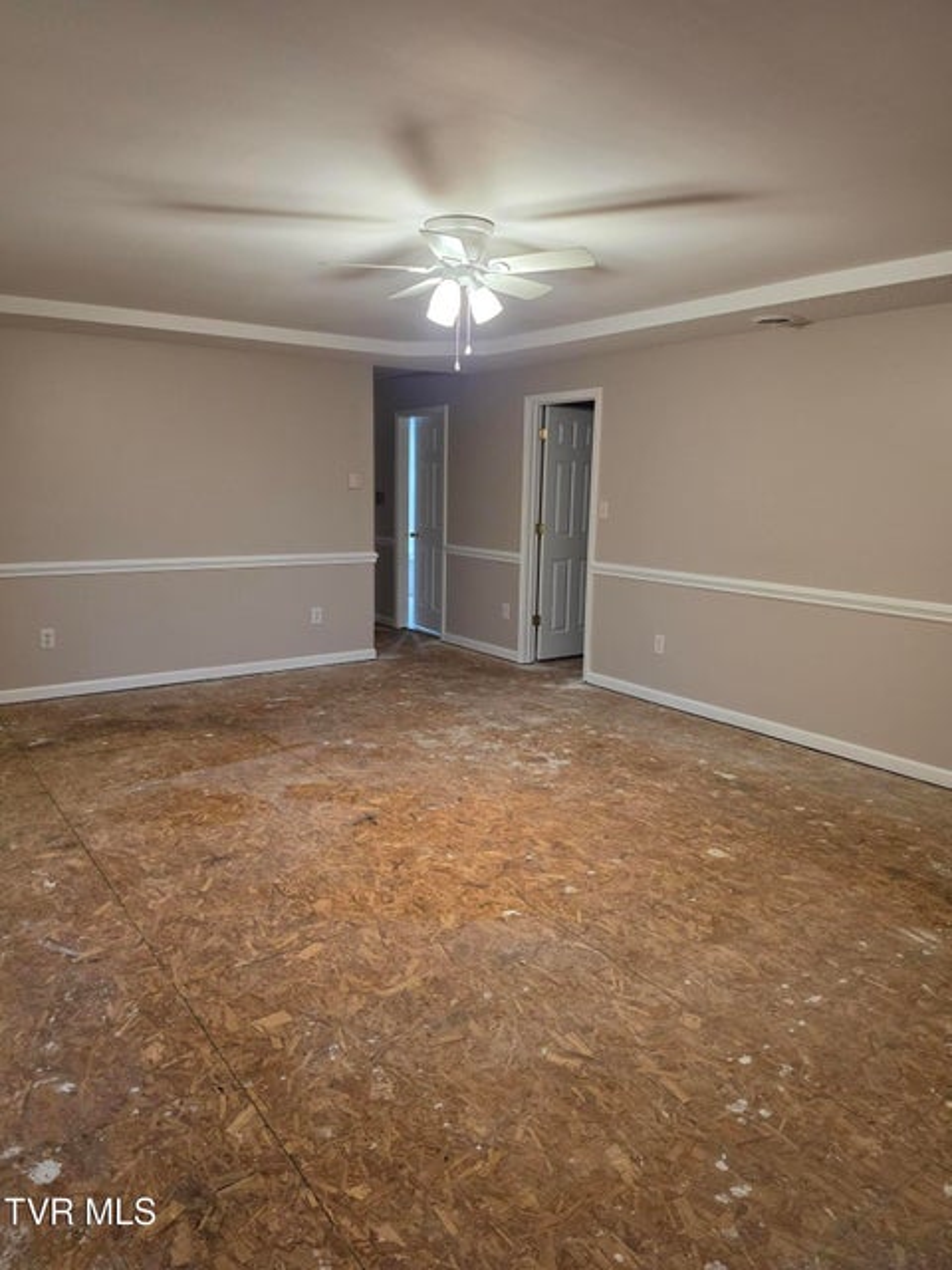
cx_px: 476
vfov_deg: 73.9
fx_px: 843
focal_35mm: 23
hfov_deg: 58.9
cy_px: 635
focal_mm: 6.5
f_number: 1.4
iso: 320
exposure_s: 1/120
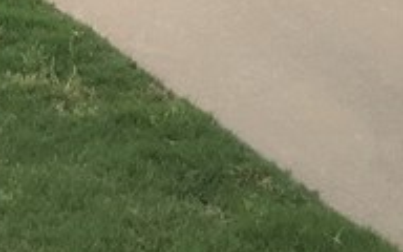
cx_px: 103
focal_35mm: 164
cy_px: -494
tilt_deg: +5.6
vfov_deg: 7.2
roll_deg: -0.1
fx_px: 1801
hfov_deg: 12.7
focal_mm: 4.15
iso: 25
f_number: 2.2
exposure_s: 1/1221
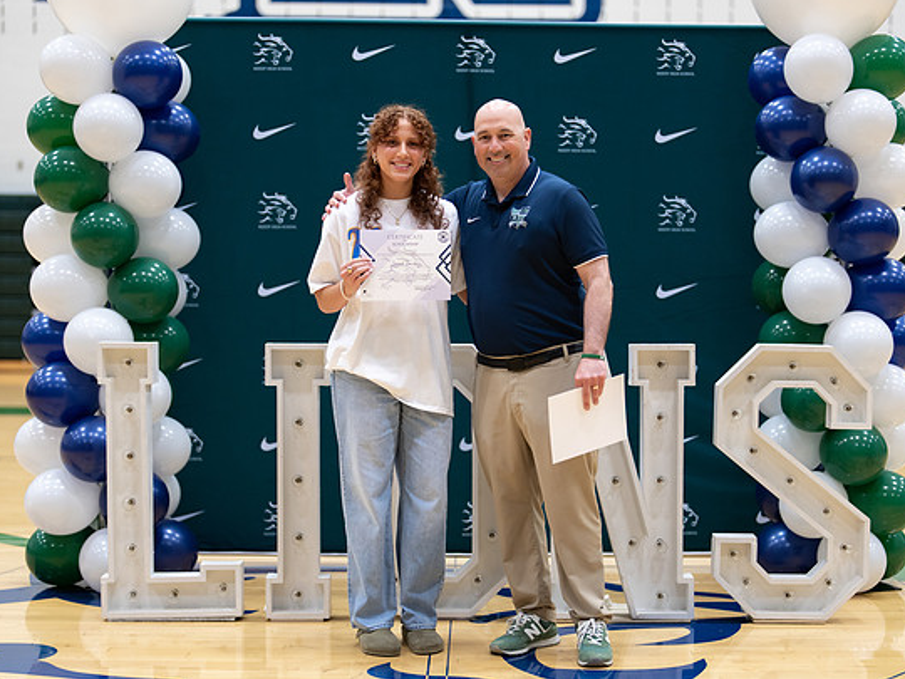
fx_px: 1621
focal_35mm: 62
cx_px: 476
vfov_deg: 23.6
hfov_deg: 31.2
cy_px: 363
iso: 400
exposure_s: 1/320
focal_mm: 50
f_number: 1.2
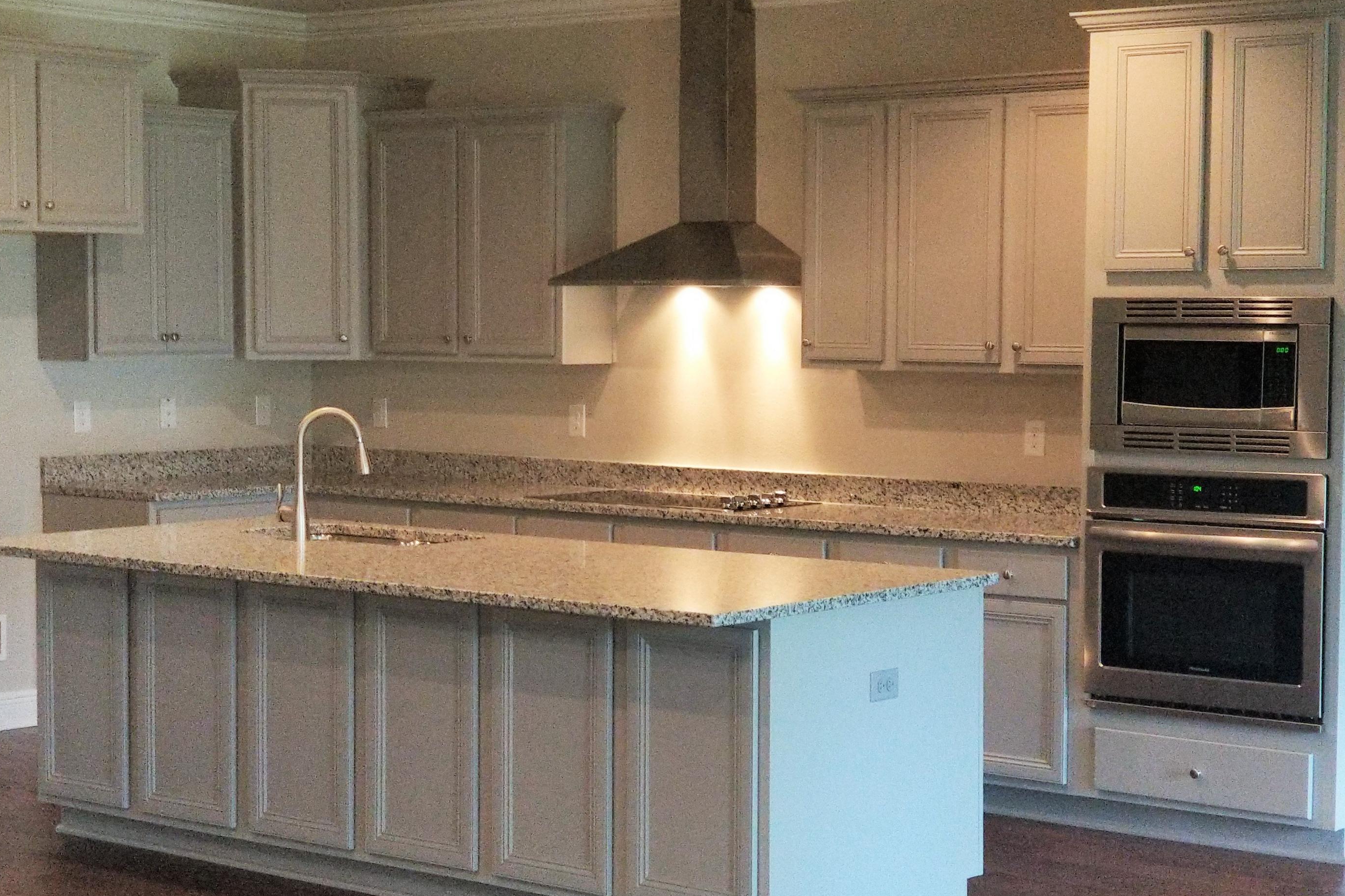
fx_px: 2204
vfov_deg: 23.0
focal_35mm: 59
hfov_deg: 33.9
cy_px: 483
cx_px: 688
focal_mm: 6
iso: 200
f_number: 2.4
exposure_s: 1/30
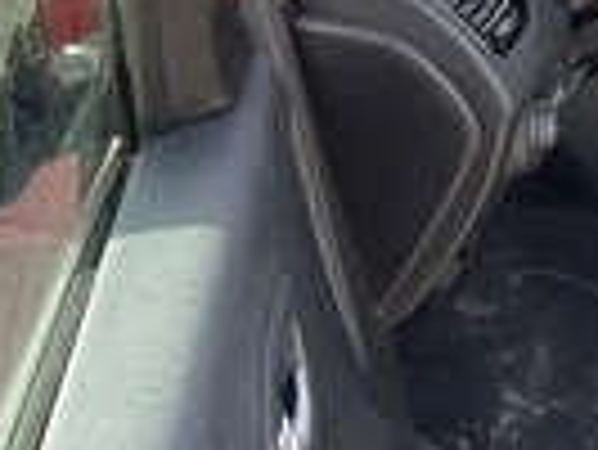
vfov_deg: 17.0
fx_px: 1504
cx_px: 809
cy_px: 158
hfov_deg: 20.3
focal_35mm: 87
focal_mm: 3
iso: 32
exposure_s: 1/134
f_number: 1.8
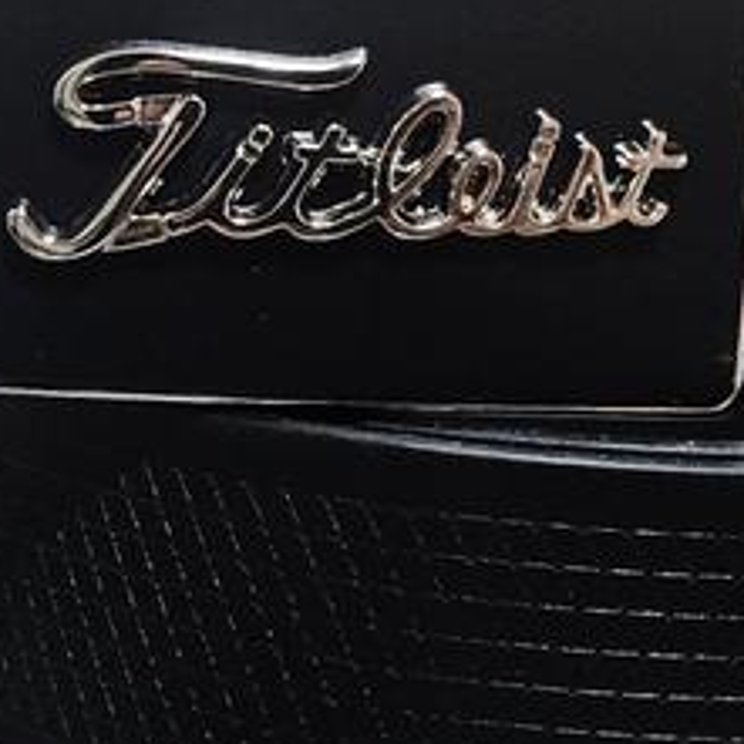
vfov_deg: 14.6
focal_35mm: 118
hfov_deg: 14.8
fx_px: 2869
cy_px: 37
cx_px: 380
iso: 250
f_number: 1.8
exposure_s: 1/120
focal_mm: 5.4
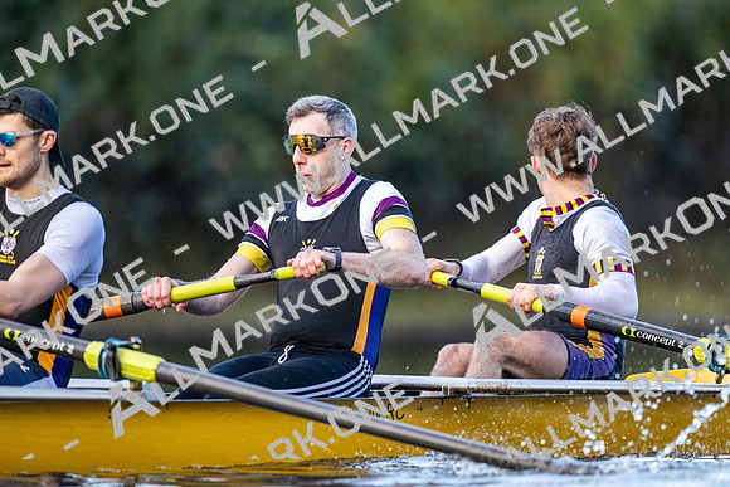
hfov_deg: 3.4
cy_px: 244
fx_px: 12169
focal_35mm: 600
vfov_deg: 2.3
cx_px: 365
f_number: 4
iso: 3600
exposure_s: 1/2500
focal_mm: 600
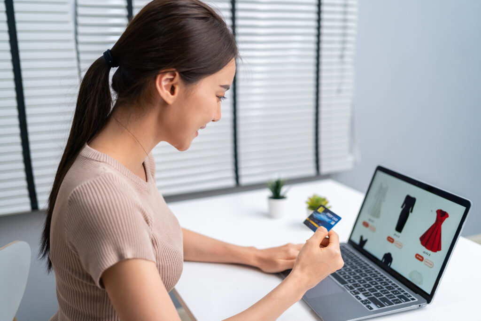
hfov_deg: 54.4
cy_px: 160
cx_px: 240
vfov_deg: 37.9
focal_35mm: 35
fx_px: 468
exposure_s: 1/400
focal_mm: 35
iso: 320
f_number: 1.8
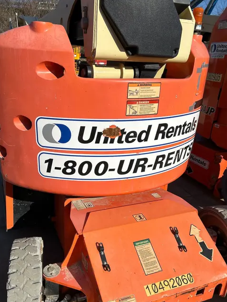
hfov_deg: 46.7
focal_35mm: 30
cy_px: 173
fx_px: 262
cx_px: 97
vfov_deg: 59.7
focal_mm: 5.7
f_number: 1.5
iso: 50
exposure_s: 1/6993
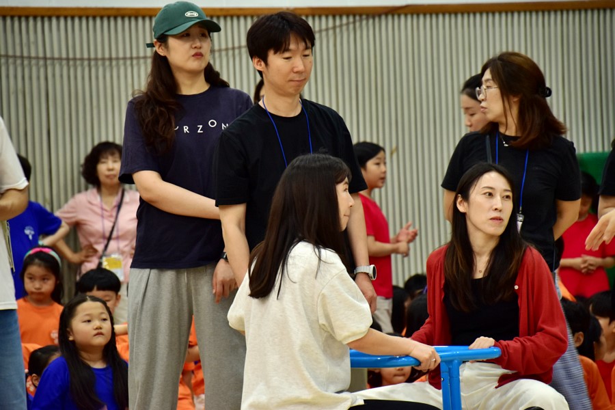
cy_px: 205
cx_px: 308
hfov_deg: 7.8
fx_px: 4484
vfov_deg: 5.2
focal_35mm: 262
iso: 800
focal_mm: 175
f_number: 6.3
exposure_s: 1/50
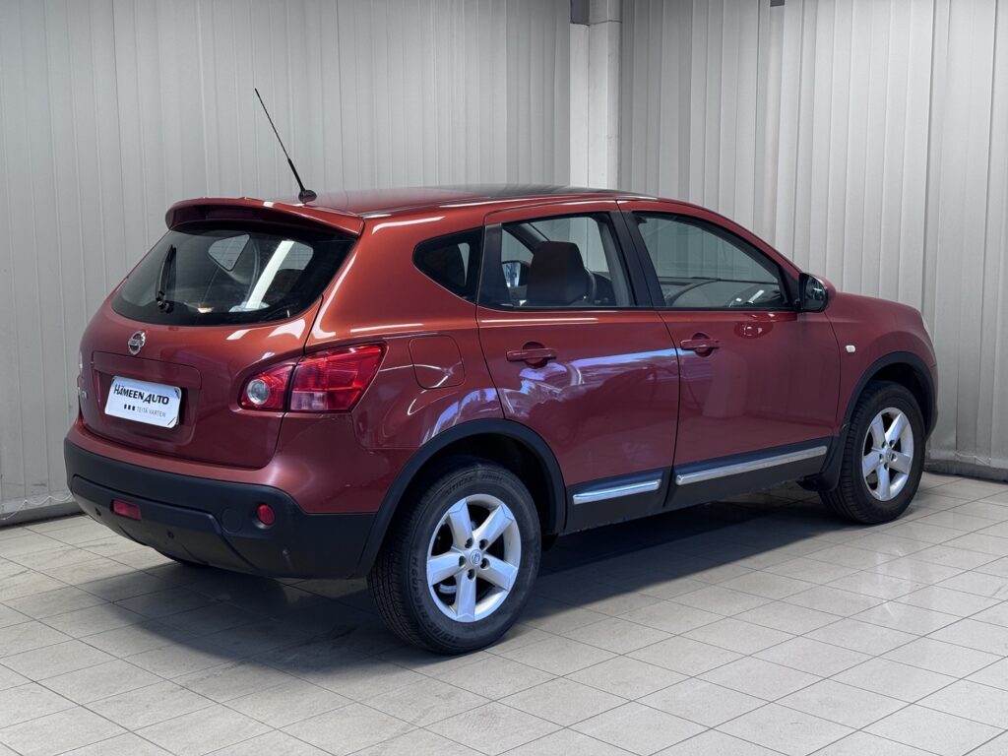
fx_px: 1398
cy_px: 378
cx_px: 504
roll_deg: +0.2
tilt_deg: -7.3
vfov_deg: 30.3
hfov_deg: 39.7
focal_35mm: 48
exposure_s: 1/100
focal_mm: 6.76
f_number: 1.78
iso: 125
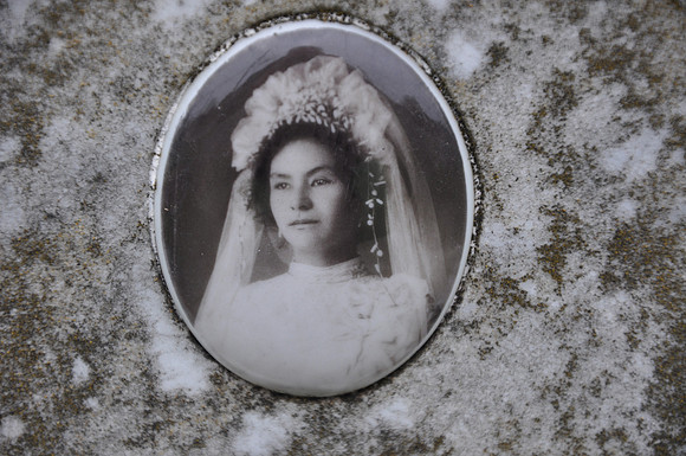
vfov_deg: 8.7
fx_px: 2997
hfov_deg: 13.1
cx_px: 343
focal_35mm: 158
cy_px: 228
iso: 320
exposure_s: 1/125
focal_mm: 105
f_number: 5.6
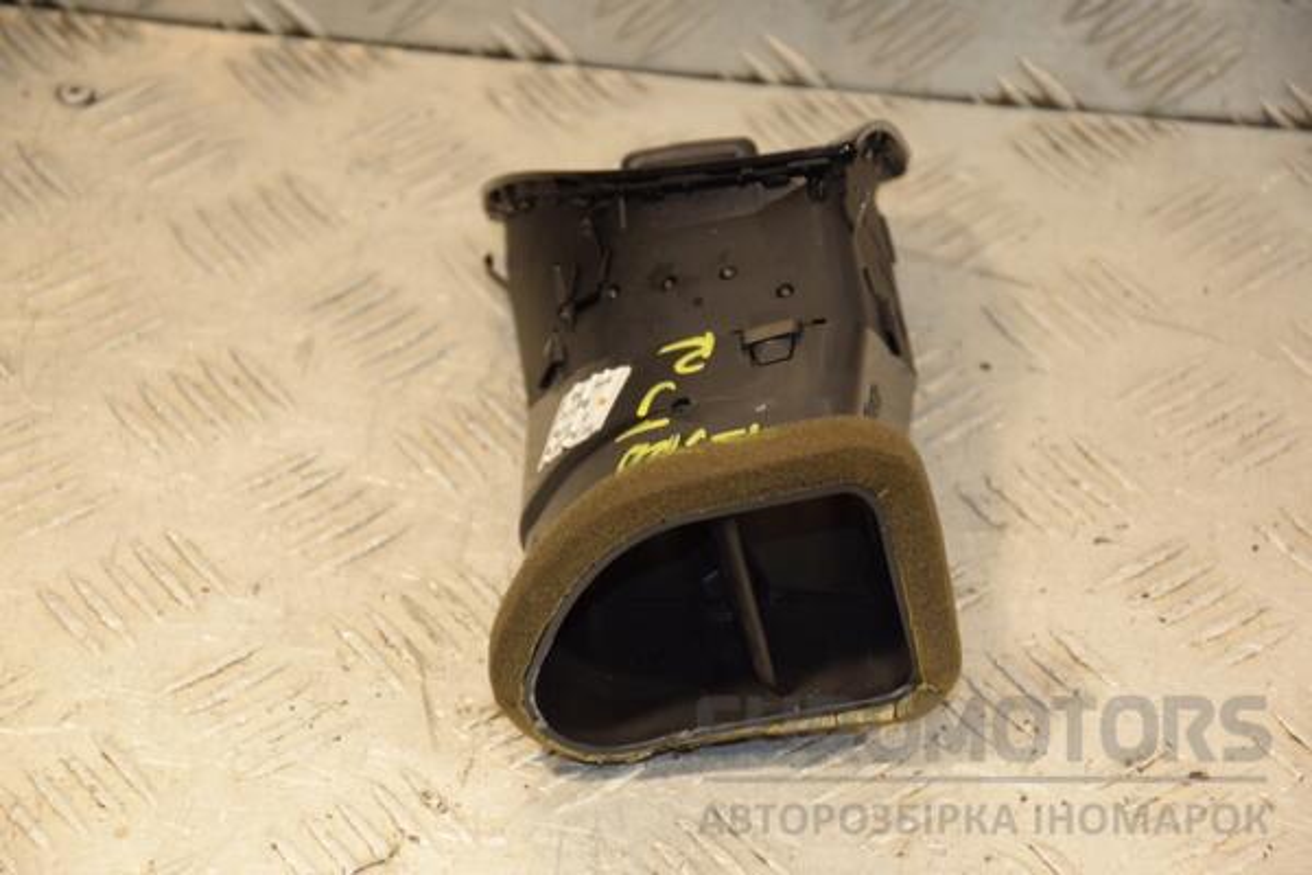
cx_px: 656
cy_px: 438
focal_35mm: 128
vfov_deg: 10.8
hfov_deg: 16.1
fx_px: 4646
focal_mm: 85
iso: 800
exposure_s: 1/200
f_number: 5.6
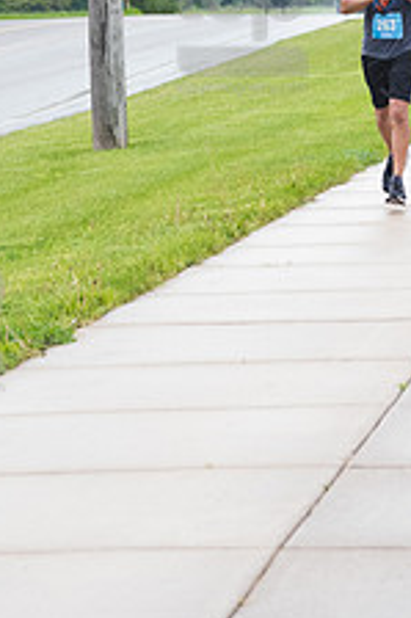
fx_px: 4133
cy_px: 19
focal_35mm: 241
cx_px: 243
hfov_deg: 5.7
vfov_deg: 8.5
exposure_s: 1/500
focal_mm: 120
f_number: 6.3
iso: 4000
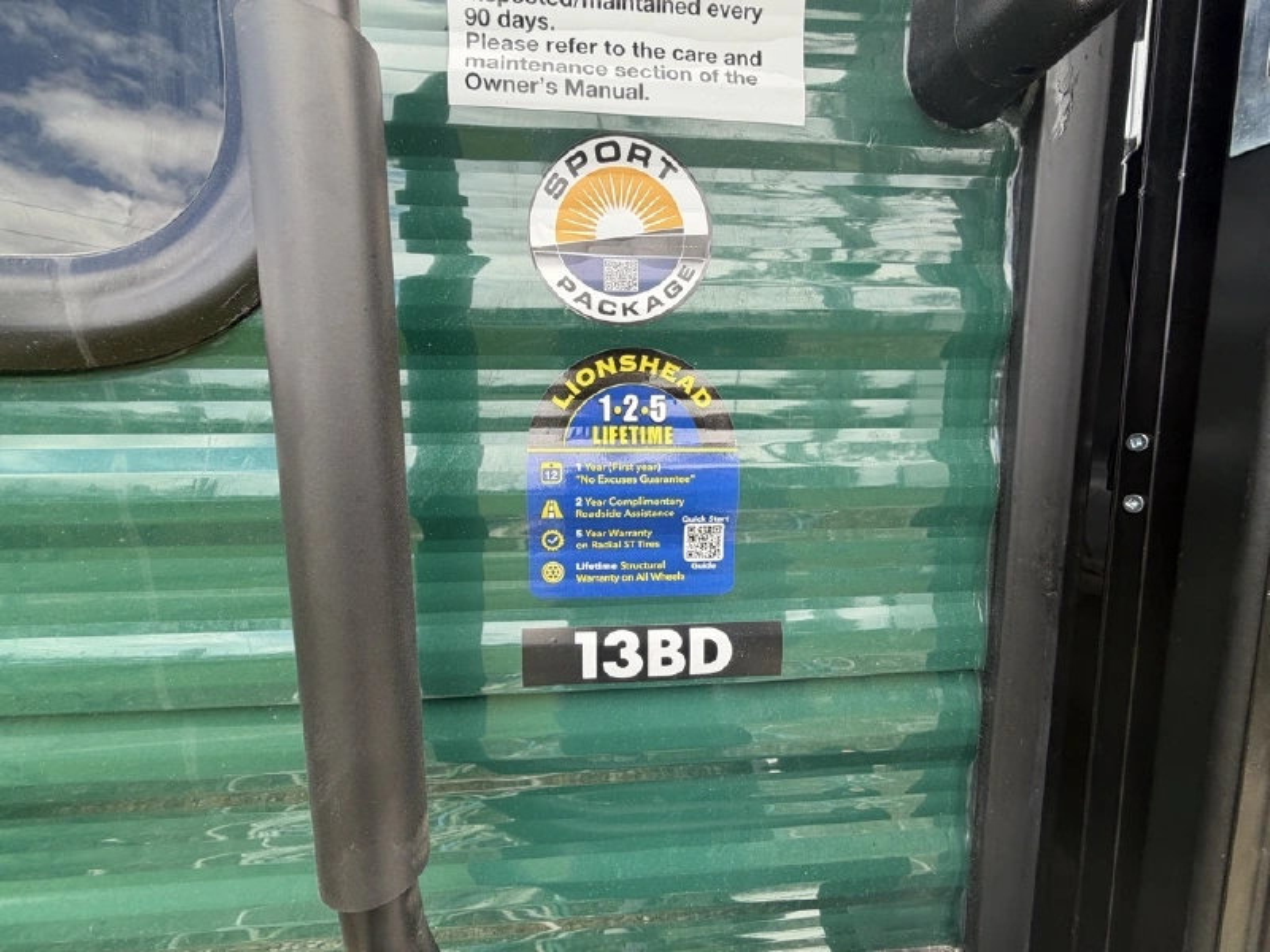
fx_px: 514
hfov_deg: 102.1
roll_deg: +1.7
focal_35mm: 14
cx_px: 635
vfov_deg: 85.7
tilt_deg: -9.2
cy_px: 476
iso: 40
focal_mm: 2.22
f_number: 2.2
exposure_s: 1/207
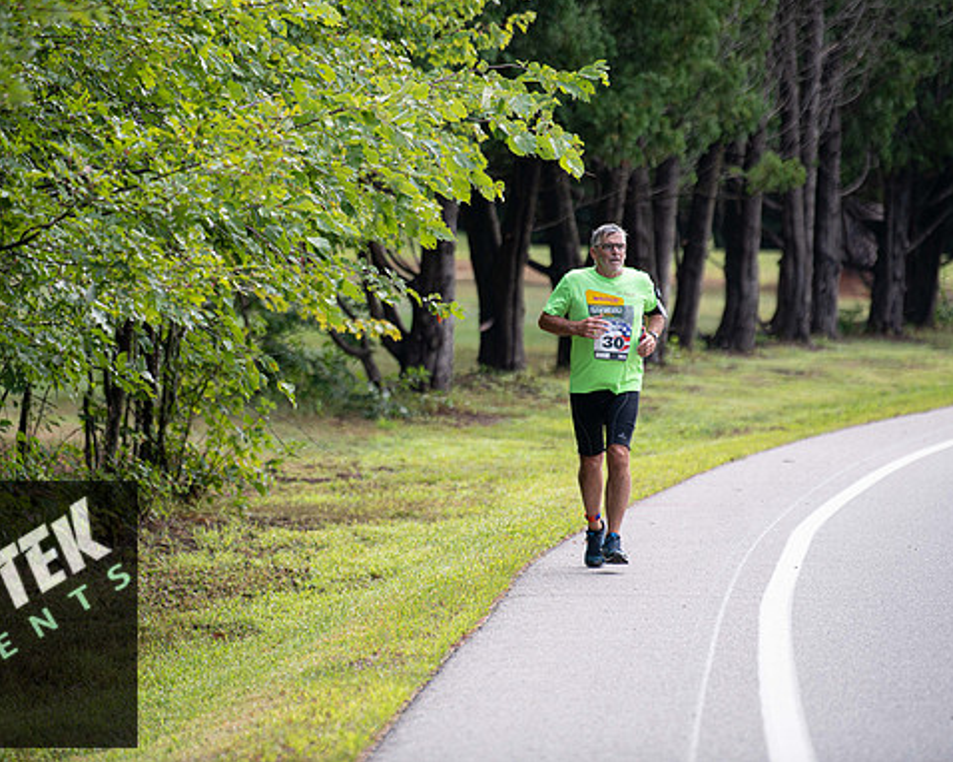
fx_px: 6428
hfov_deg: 8.5
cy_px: 378
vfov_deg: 6.8
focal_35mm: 228
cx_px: 433
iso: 250
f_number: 3.5
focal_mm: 200
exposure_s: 1/400
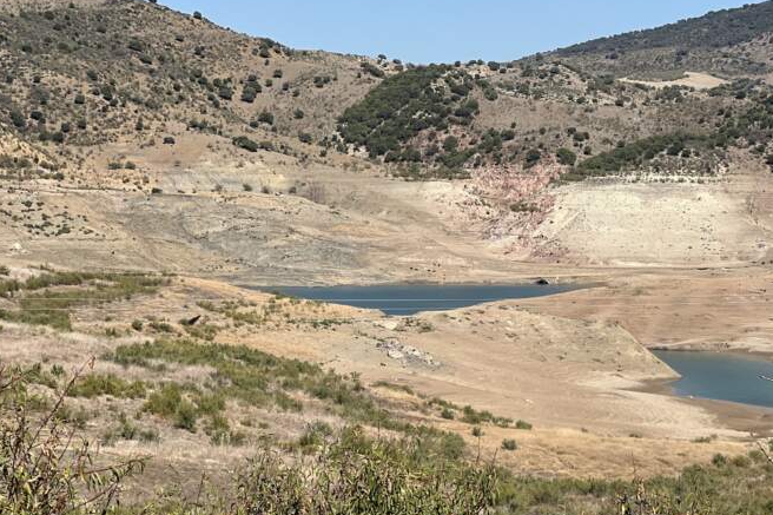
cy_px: 286
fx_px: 2683
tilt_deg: -2.6
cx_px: 540
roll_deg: -0.7
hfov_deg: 16.3
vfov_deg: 11.0
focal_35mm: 125
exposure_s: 1/1043
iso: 32
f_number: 2.8
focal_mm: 9
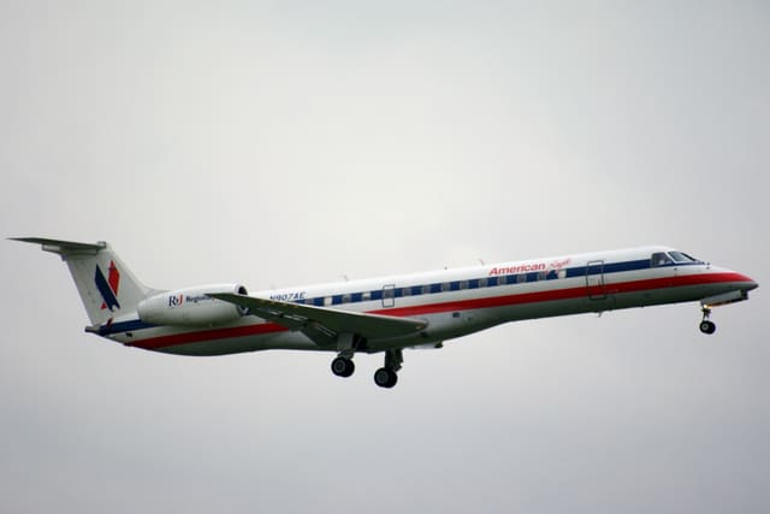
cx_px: 385
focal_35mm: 450
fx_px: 9627
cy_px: 257
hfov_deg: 4.6
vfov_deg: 3.1
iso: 160
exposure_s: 1/500
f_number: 5.6
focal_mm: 300
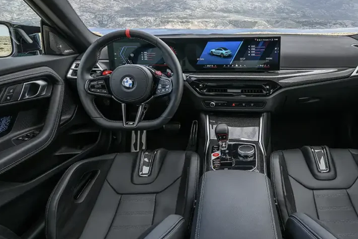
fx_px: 229
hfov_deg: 73.8
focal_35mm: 23
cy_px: 113
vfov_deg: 55.1
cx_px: 238
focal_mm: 16
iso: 160
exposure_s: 1/80
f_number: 11
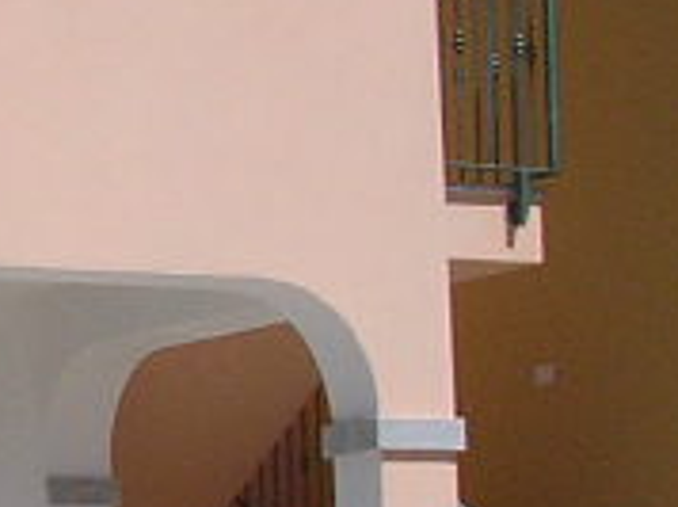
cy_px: 99
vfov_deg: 6.8
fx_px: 4284
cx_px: -792
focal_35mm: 219
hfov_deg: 8.5
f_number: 5.6
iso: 100
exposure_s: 1/667
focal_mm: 5.8
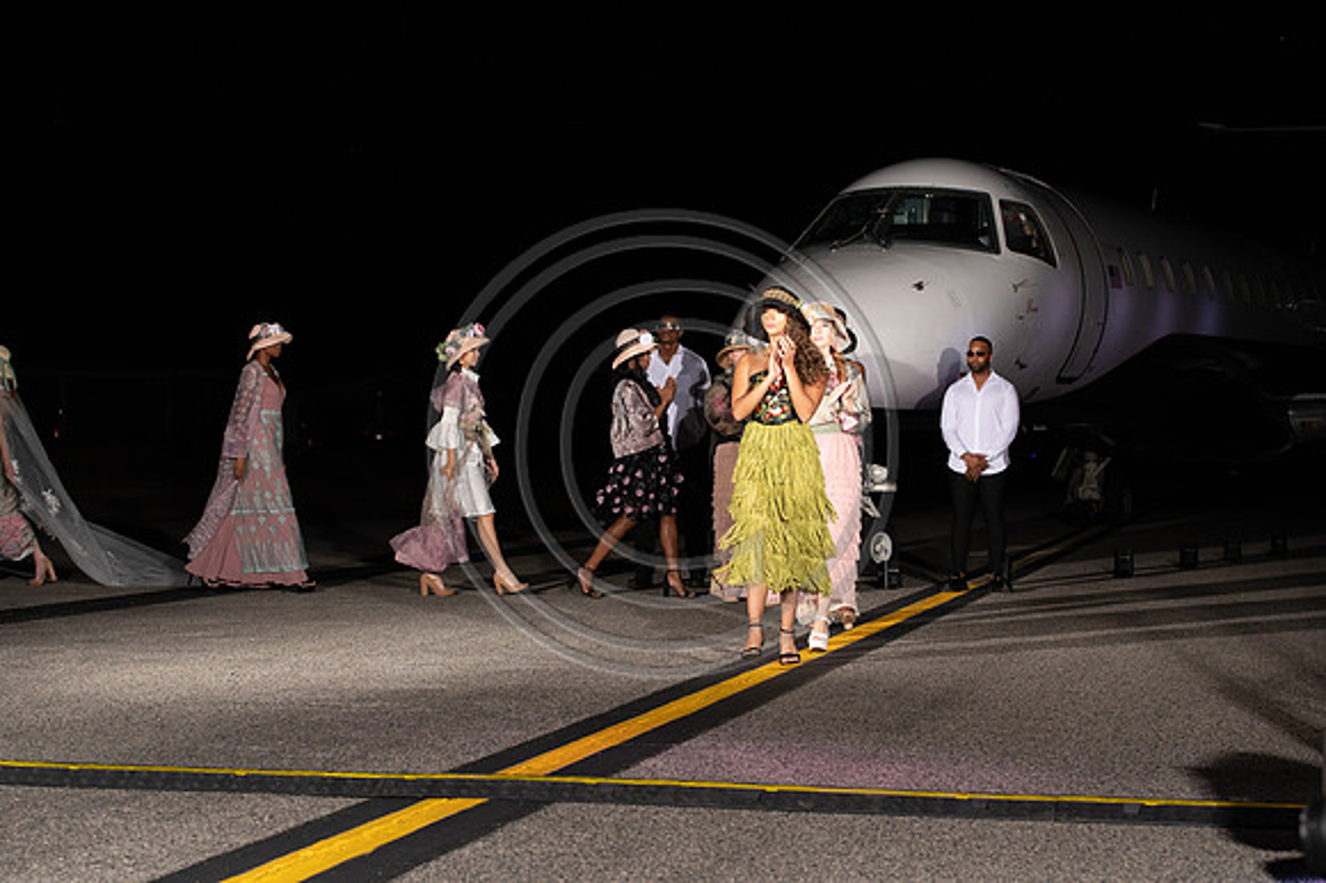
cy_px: 442
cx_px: 663
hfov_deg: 28.9
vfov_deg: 19.4
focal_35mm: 70
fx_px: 2577
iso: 1000
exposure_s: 1/200
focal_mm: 70
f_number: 6.3
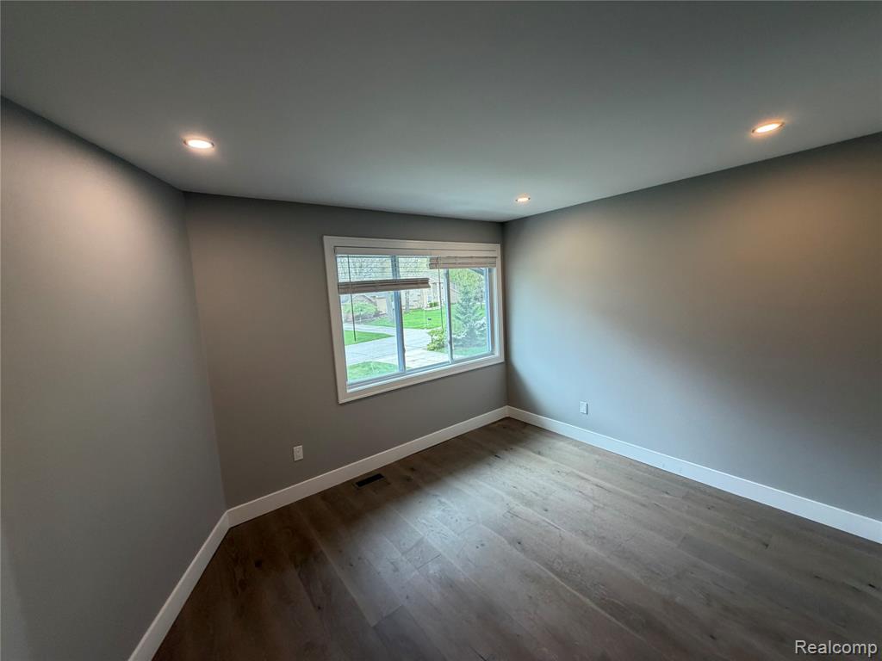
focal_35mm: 14
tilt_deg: -6.9
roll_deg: +2.3
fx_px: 357
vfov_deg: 85.7
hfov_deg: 102.1
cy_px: 330
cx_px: 441
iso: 200
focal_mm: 2.22
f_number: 2.2
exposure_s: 1/121
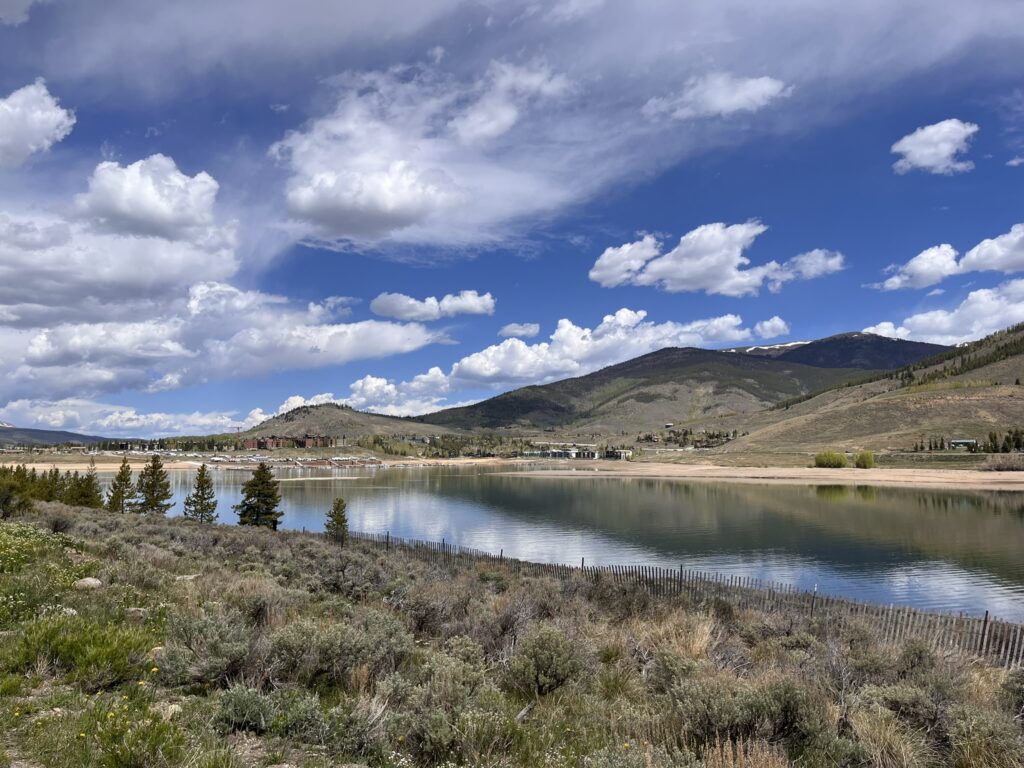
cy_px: 384
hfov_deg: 67.3
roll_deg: +0.7
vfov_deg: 53.1
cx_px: 512
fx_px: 769
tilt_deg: +5.7
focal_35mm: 26
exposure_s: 1/6173
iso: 50
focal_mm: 5.1
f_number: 1.6
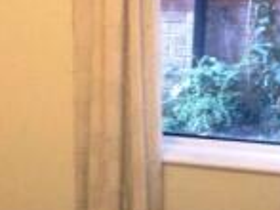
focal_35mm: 139
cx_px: 94
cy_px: 259
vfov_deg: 10.5
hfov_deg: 14.2
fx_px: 1123
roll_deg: +1.5
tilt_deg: -20.6
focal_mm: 4.28
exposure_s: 1/20
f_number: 2.4
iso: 160
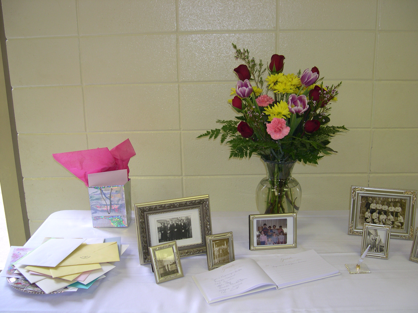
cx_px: 209
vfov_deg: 37.7
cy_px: 156
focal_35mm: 38
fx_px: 459
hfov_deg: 49.0
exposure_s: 1/30
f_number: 2.8
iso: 100
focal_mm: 8
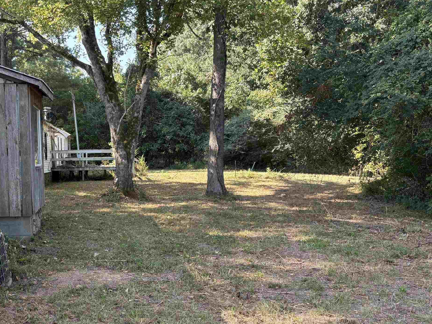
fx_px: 537
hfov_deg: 42.7
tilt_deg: -2.0
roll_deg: +2.8
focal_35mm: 43
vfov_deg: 33.6
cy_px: 184
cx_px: 116
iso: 64
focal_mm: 5.96
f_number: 1.6
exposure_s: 1/359
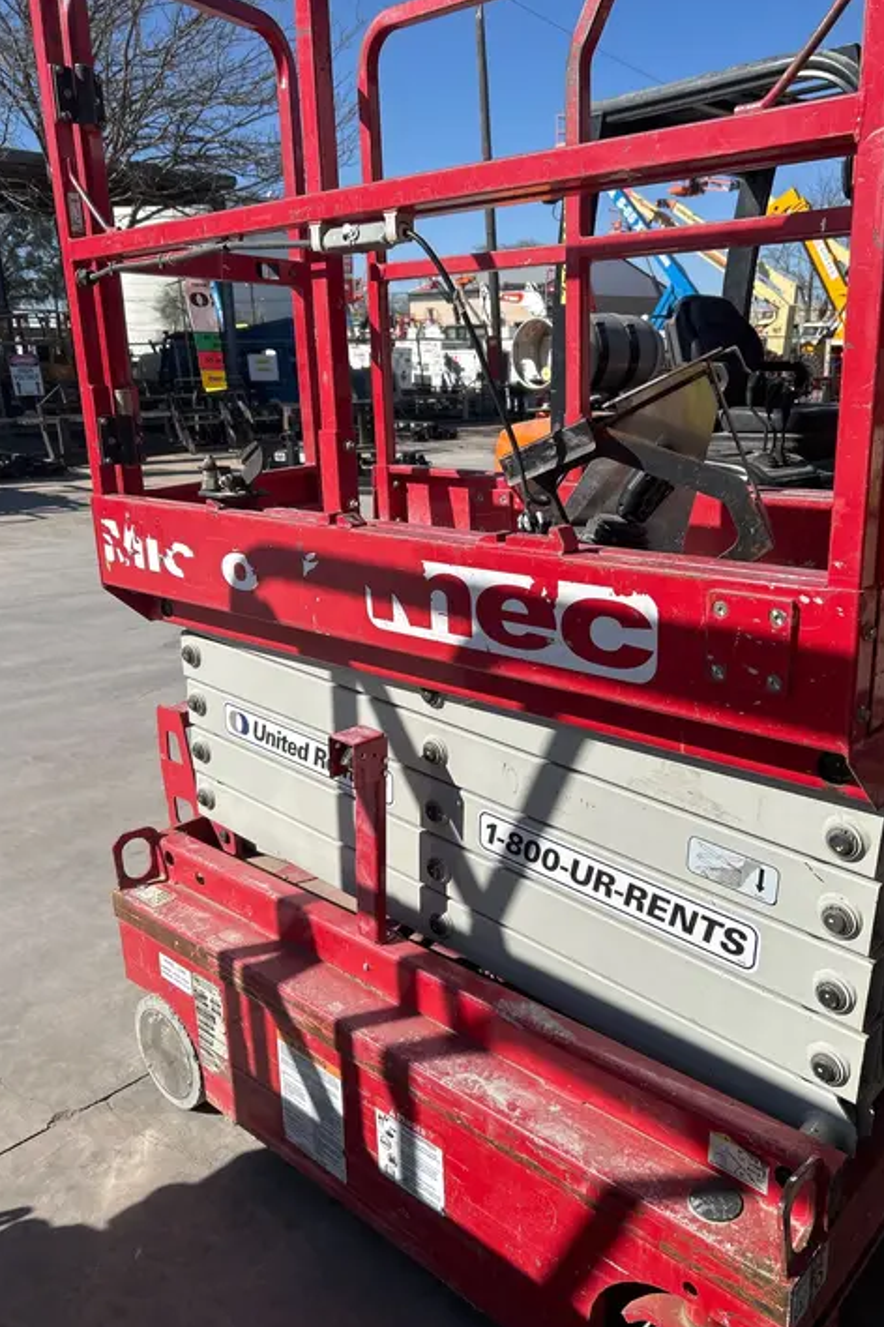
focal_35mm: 28
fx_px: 1031
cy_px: 653
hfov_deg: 46.3
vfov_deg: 65.5
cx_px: 504
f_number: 1.5
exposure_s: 1/5319
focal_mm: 5.7
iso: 50
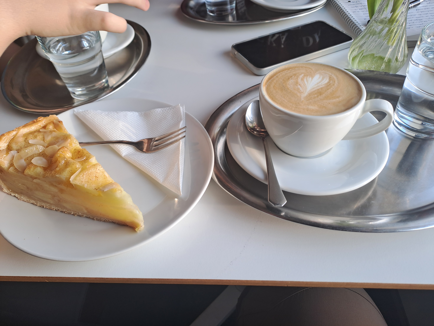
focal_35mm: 25
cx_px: 217
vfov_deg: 54.9
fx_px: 313
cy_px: 163
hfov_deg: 69.4
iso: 32
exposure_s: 1/50
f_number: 1.8
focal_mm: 4.65
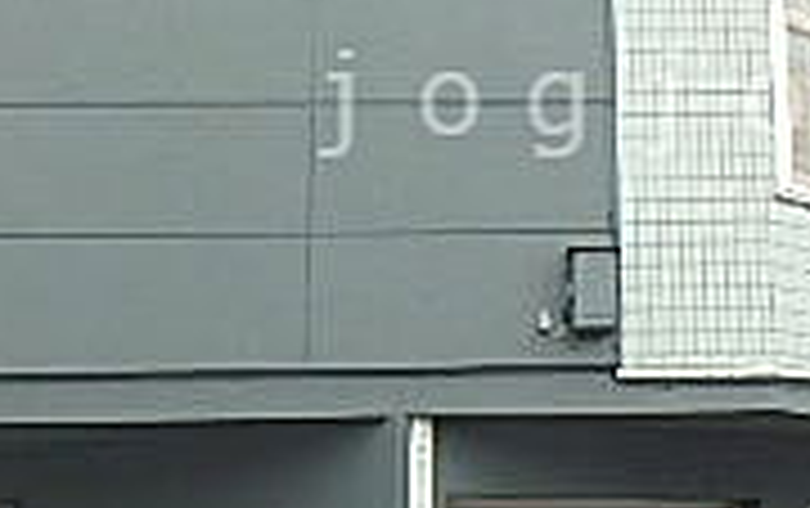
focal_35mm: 79
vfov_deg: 16.5
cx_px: 626
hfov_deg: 25.7
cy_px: 103
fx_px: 1746
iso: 200
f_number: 3.5
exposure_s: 1/250
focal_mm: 3.7
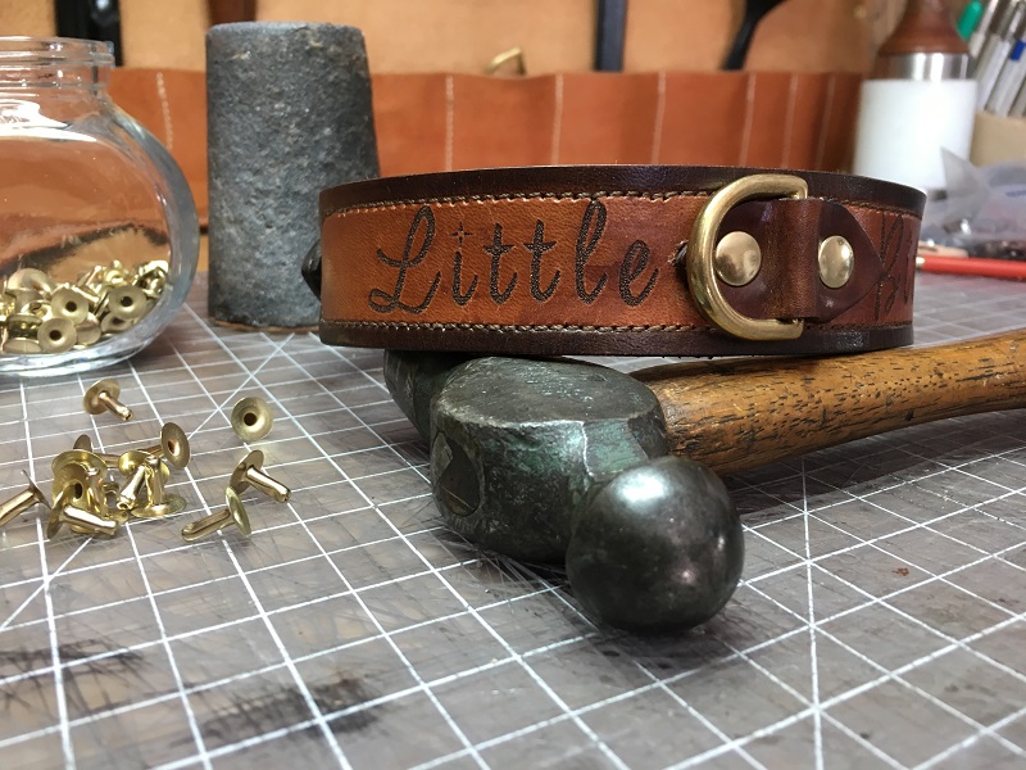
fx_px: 860
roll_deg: -0.4
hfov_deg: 61.7
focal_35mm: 29
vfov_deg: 48.2
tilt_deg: -17.0
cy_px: 385
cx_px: 513
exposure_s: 1/30
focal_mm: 4.15
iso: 80
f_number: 2.2
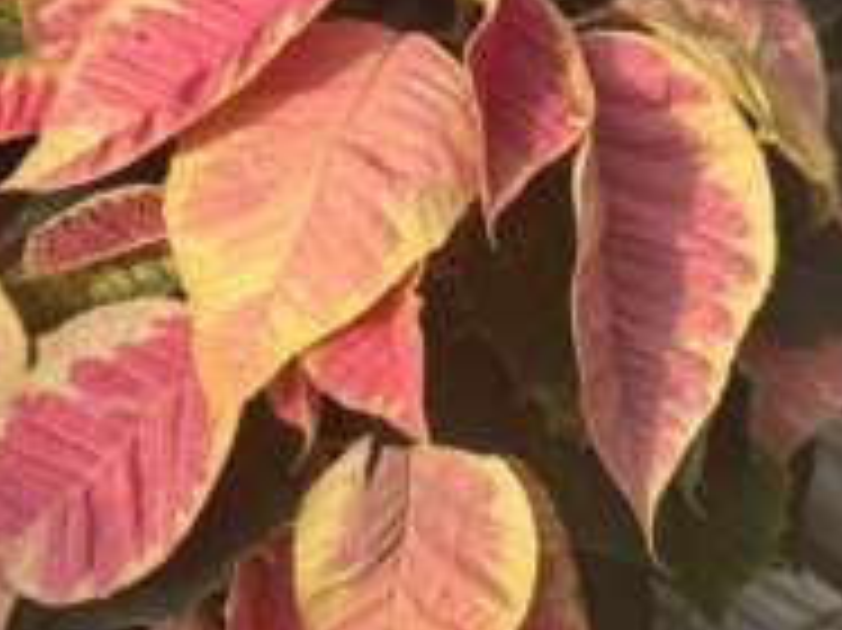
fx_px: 1386
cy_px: 104
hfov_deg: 33.6
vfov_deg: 25.1
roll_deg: -1.3
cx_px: 297
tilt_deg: -28.1
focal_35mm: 57
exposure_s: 1/1667
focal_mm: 5.96
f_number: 1.6
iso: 50
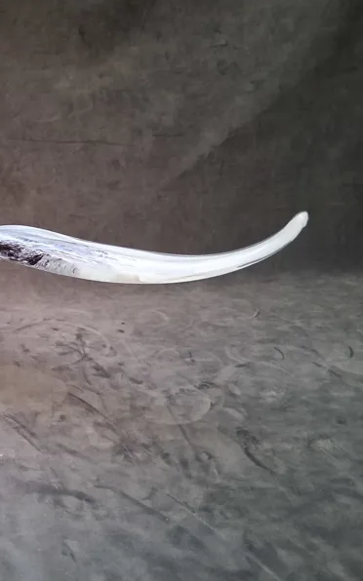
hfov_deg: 31.1
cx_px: -23
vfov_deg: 52.8
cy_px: 290
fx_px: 586
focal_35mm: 37
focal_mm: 3.98
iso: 400
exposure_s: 1/50
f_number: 1.8
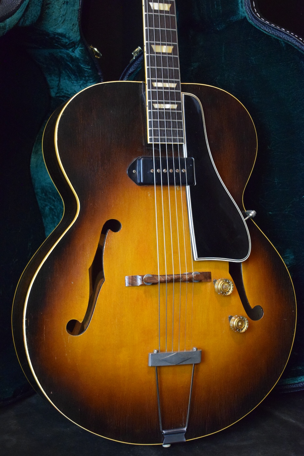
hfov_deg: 22.6
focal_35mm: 60
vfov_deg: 33.4
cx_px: 152
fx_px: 760
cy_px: 228
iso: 4000
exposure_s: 1/60
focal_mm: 40
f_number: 5
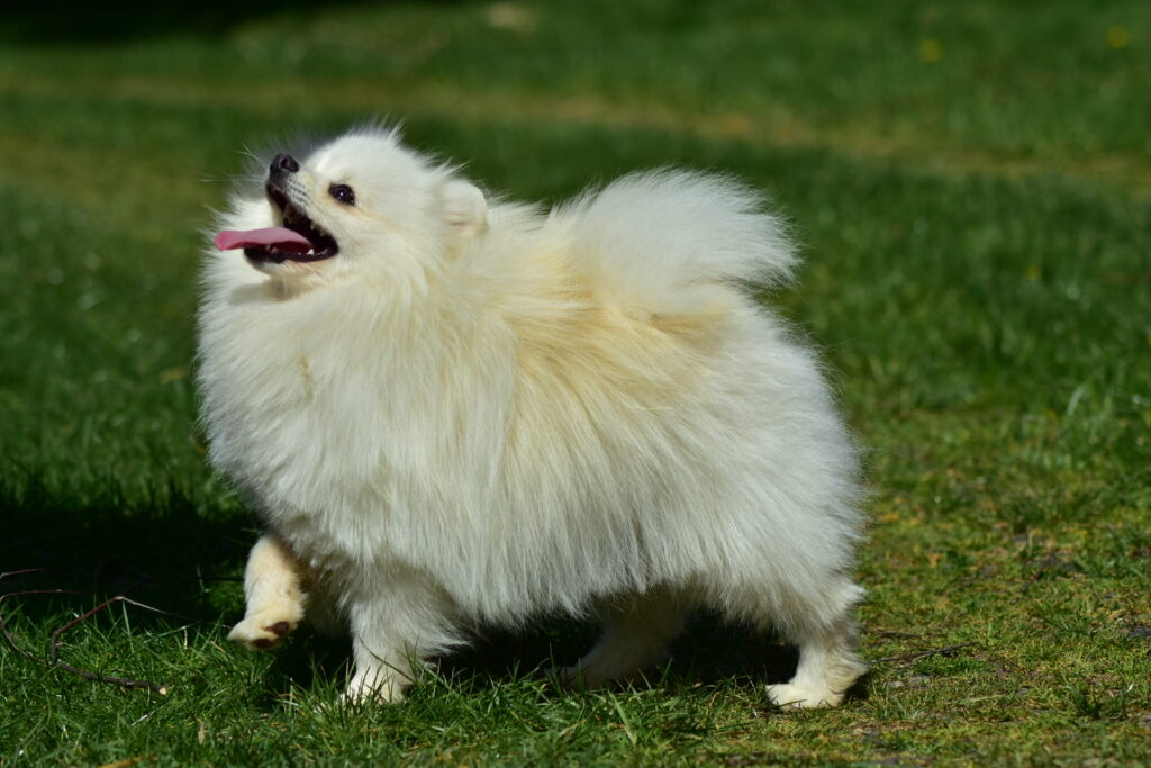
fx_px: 5036
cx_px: 576
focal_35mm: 158
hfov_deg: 13.0
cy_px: 384
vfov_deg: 8.7
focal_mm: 105
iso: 100
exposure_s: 1/2500
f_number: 5.6
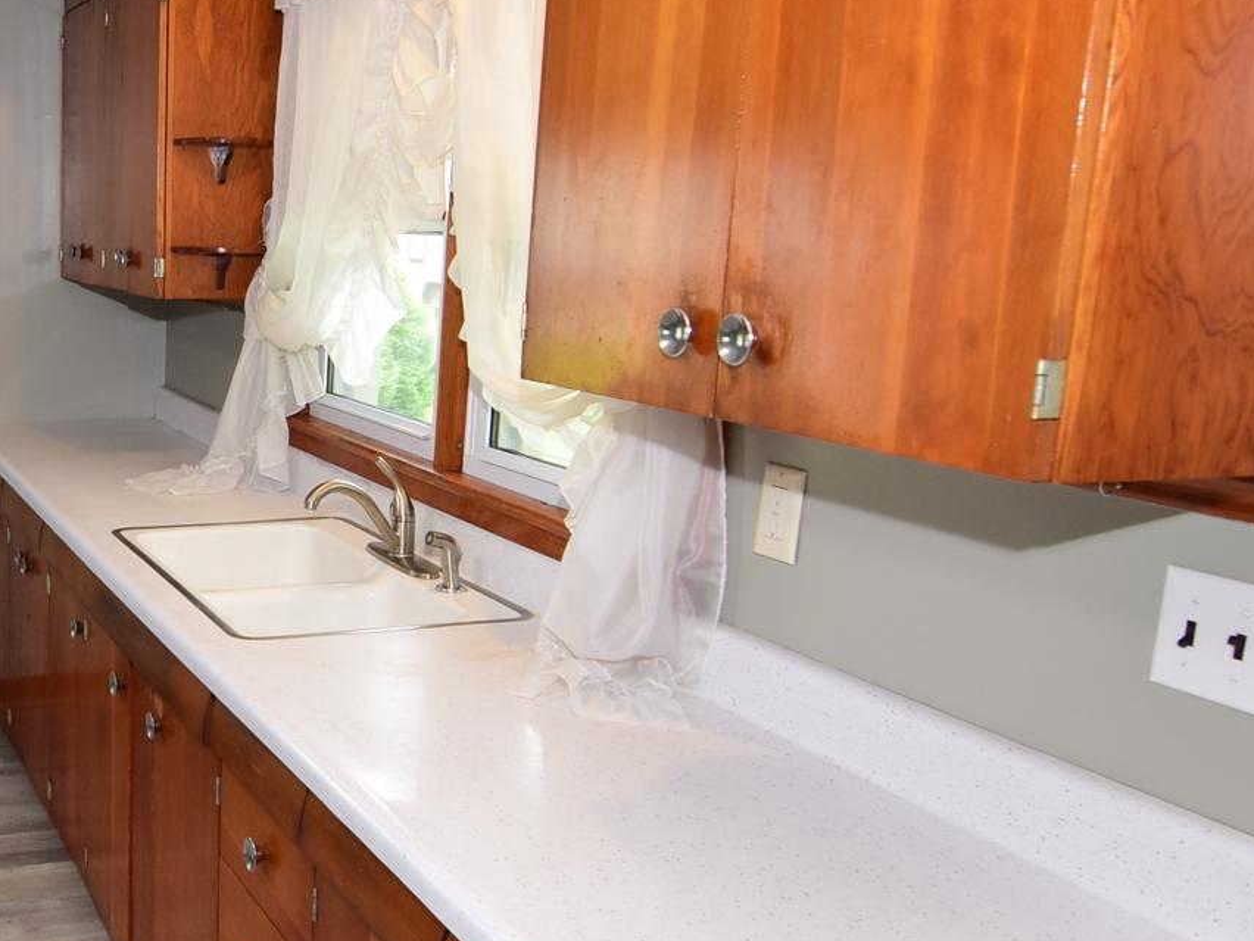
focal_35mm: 38
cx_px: 116
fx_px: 1382
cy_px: 526
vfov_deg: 37.5
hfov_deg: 44.3
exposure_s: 1/60
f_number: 5.6
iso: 500
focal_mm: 11
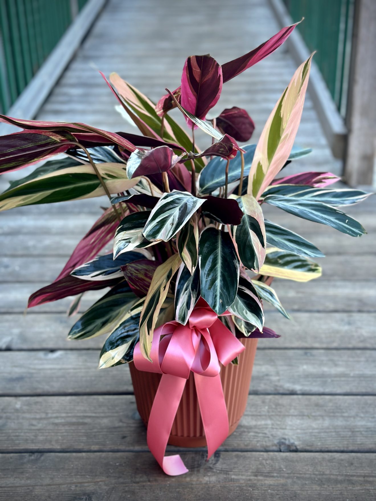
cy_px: 250
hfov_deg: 30.3
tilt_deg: -25.3
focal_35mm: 48
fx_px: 695
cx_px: 188
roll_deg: +0.9
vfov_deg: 39.7
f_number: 1.78
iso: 100
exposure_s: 1/171
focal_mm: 6.86
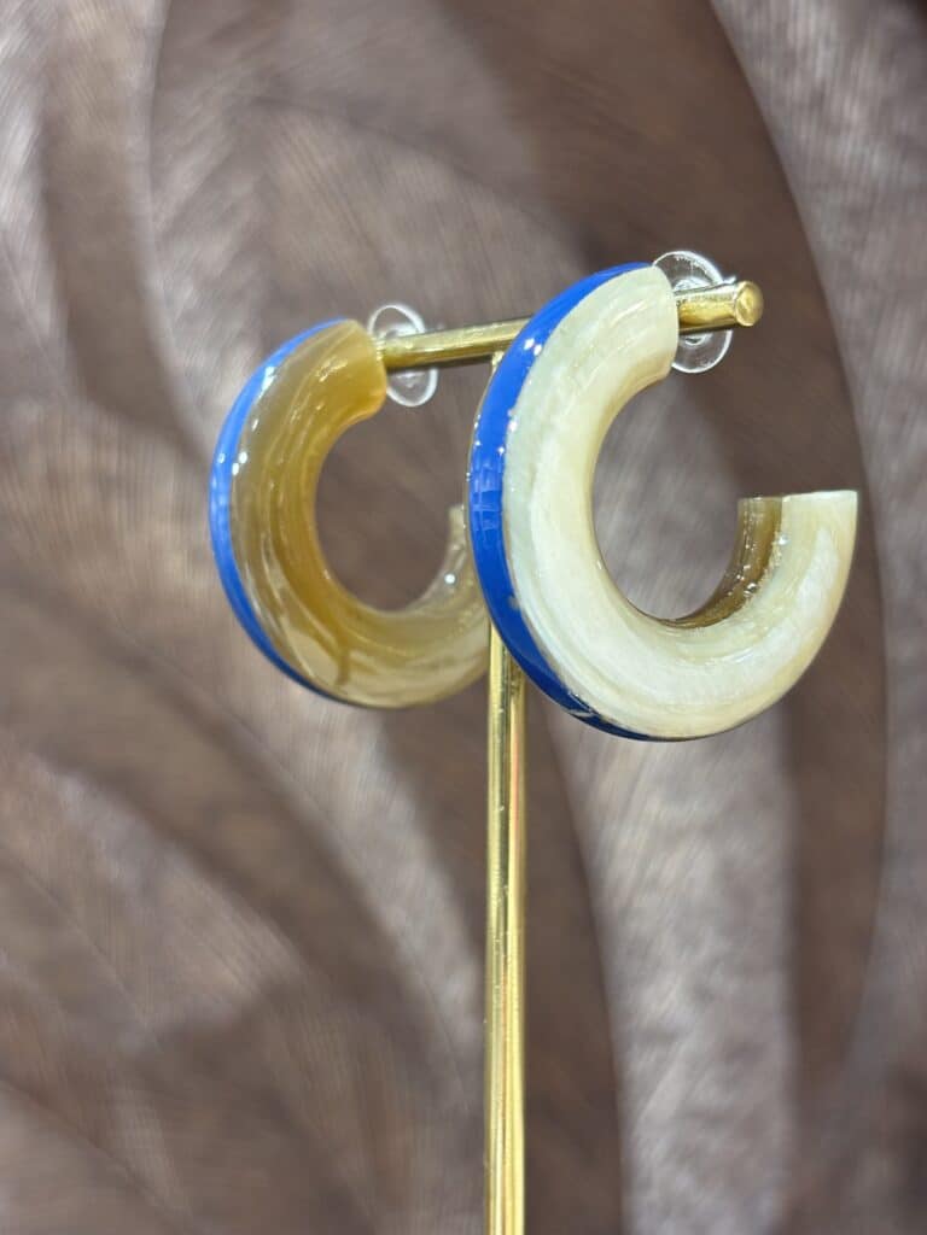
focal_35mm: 52
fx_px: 1857
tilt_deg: -3.0
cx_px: 464
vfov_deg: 36.8
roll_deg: -1.3
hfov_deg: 28.0
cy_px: 618
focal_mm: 5.96
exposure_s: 1/50
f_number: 1.6
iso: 80
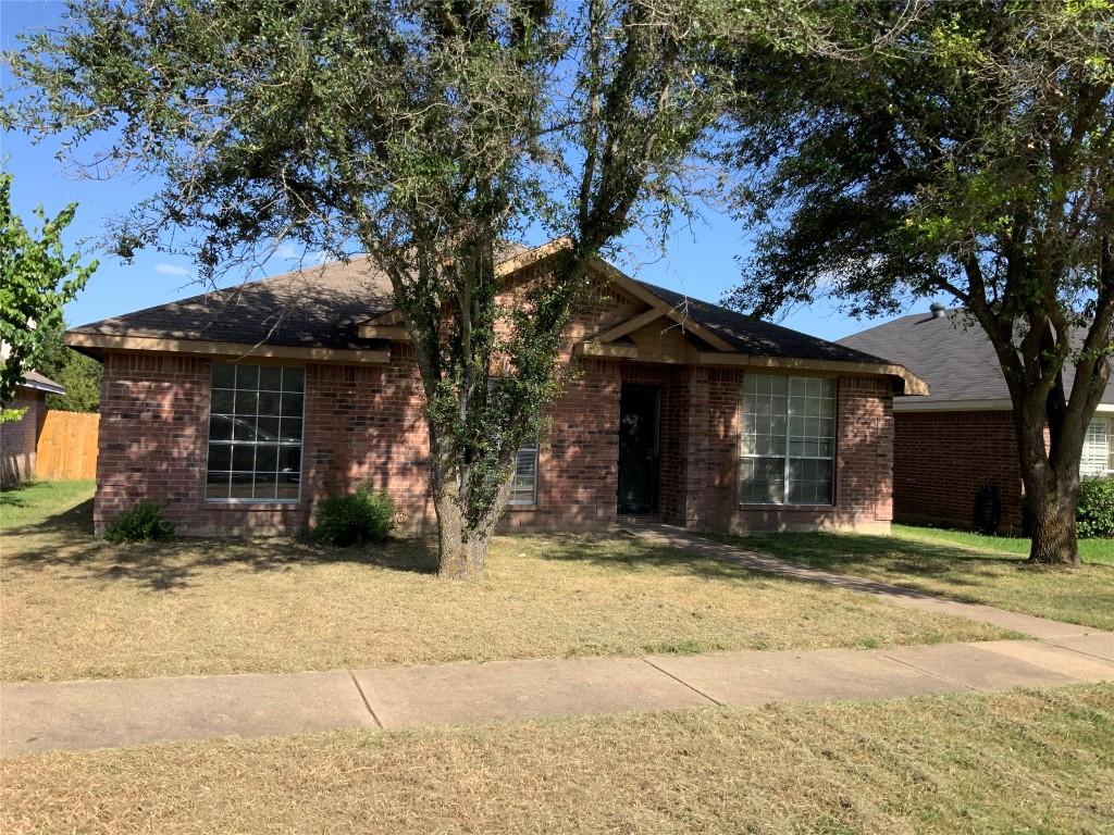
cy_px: 418
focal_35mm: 29
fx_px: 933
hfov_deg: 61.7
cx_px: 557
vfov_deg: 48.2
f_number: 1.8
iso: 16
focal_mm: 3
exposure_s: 1/1144
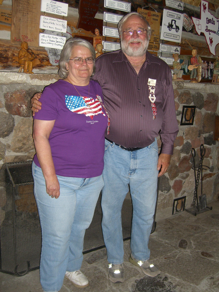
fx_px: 321
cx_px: 110
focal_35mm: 38
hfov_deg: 37.7
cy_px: 146
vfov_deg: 49.0
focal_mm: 7.9
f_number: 2.8
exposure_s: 1/60
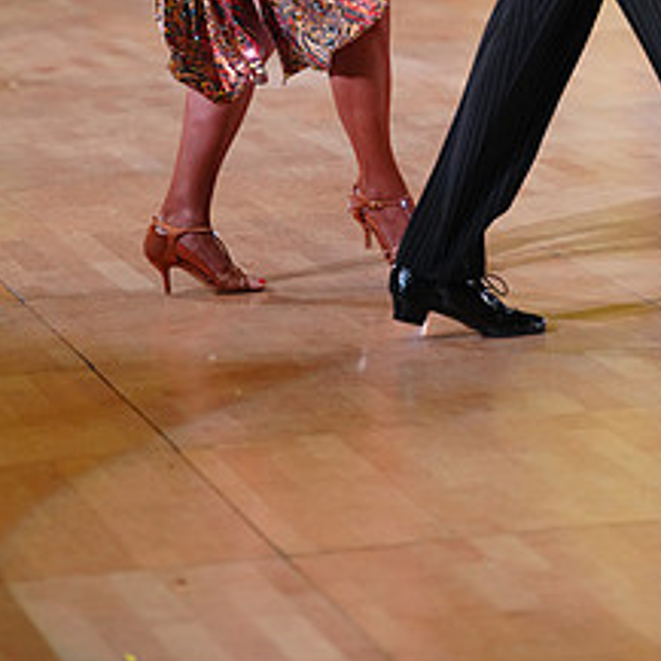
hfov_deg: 6.7
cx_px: 394
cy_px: -195
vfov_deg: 6.7
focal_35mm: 261
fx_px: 5639
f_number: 2.8
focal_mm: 115
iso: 2000
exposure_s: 1/400
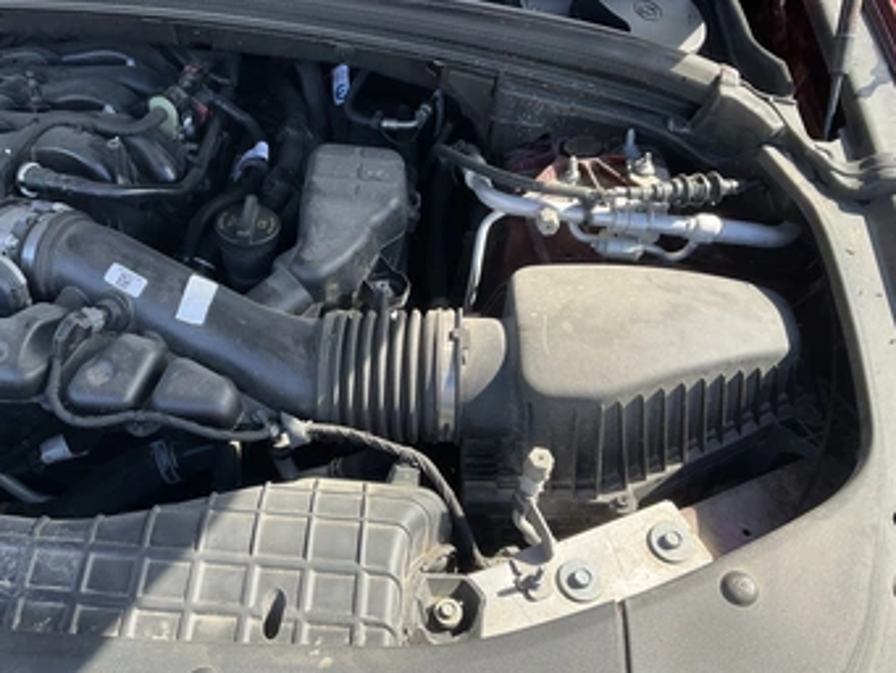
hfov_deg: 53.7
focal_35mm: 34
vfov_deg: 41.8
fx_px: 880
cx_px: 378
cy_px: 334
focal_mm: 3
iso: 25
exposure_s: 1/331
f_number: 1.8
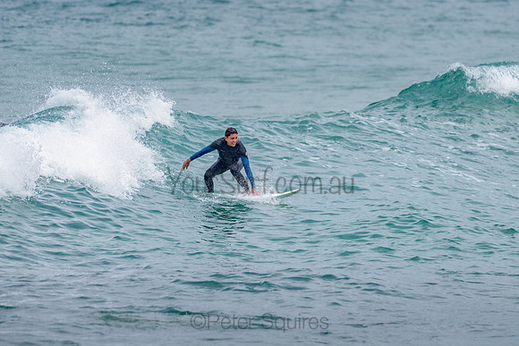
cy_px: 160
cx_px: 306
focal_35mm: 613
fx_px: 8836
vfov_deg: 2.2
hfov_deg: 3.4
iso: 160
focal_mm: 500
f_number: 5.6
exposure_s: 1/2000
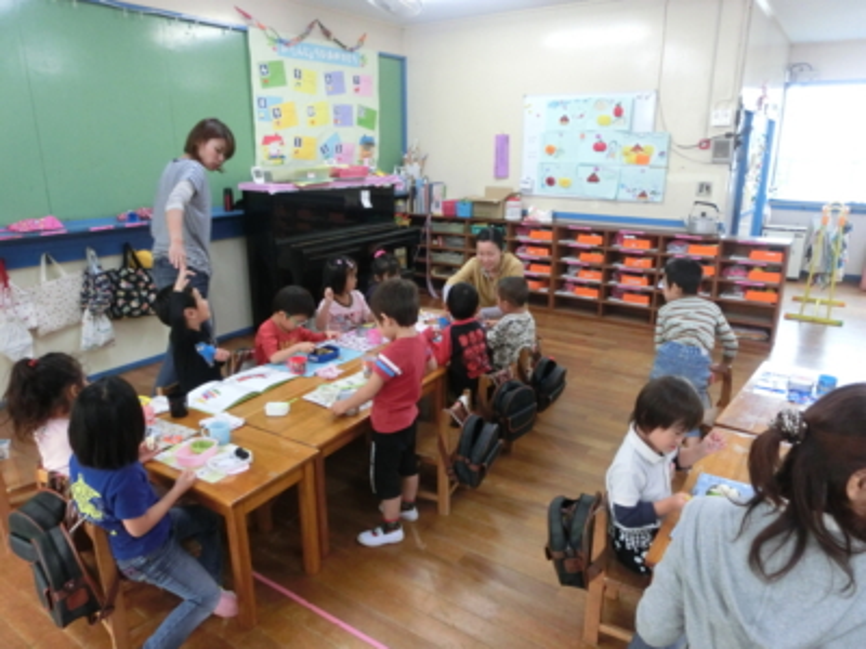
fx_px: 600
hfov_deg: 71.6
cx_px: 433
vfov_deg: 56.8
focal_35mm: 24
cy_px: 324
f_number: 3
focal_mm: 4.24
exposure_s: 1/125
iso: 500
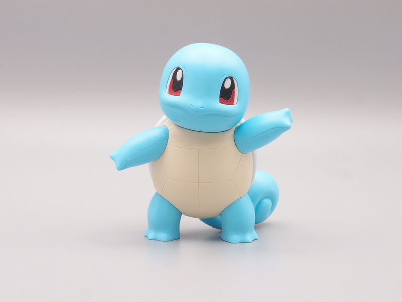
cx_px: 201
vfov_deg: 22.6
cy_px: 151
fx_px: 755
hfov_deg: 29.8
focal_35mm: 65
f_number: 8
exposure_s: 1/8
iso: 100
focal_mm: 14.05
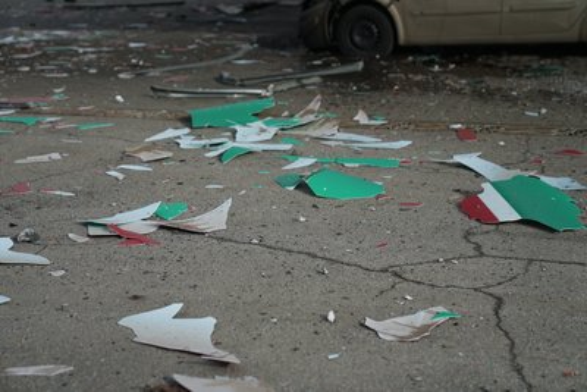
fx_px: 1142
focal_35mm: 70
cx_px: 294
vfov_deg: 19.5
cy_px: 196
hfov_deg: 28.8
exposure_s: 1/50
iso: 80
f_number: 2.8
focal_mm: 70
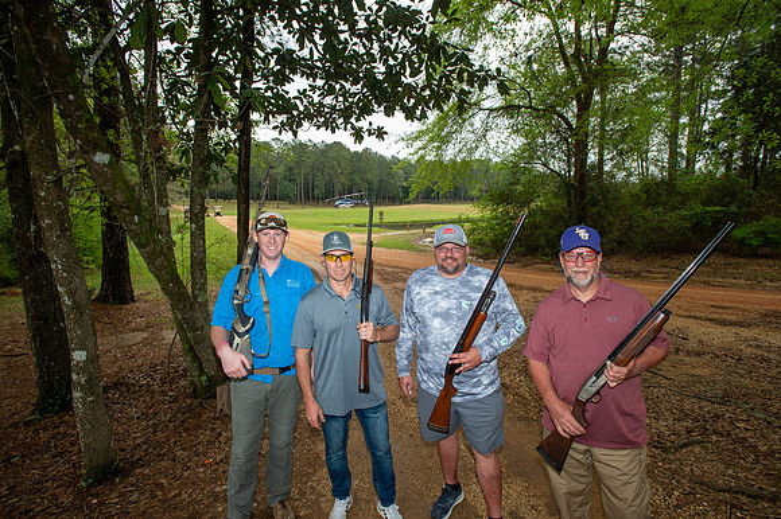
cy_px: 260
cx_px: 390
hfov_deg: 93.3
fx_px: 369
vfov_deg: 70.4
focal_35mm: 17
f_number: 6.3
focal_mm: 17
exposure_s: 1/125
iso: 125
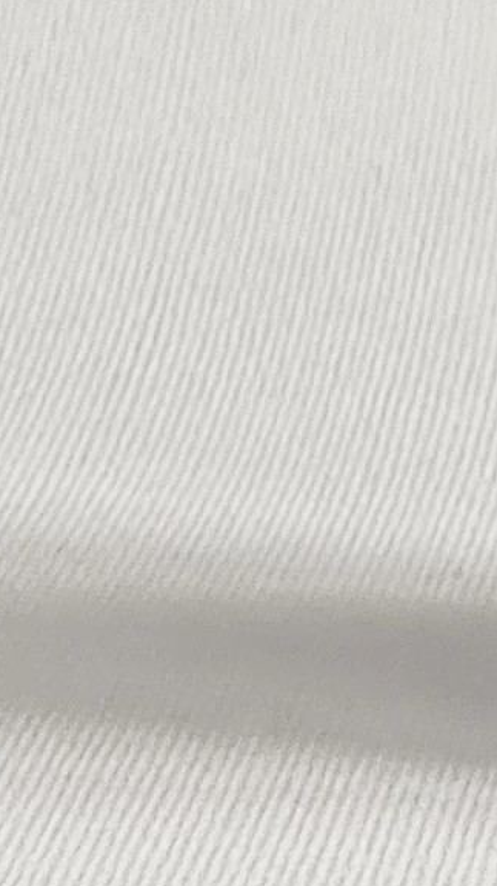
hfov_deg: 3.9
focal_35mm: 309
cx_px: 1179
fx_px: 7247
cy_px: -691
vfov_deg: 6.8
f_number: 2.8
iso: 250
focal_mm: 9
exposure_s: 1/100
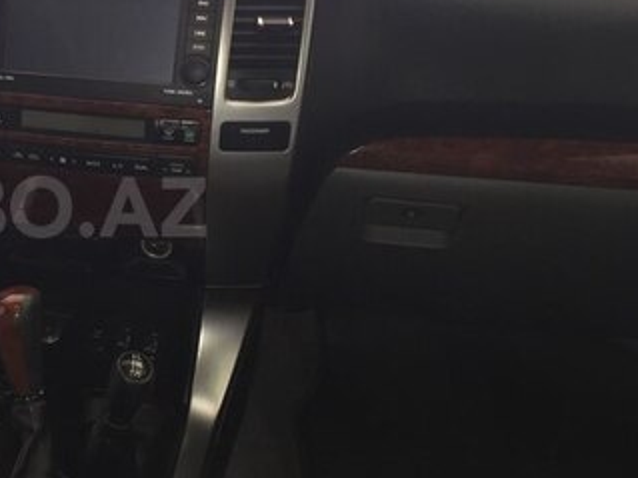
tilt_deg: -30.2
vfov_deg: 24.4
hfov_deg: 30.0
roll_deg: +0.9
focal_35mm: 60
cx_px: 2
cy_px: 207
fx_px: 1105
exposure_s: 1/33
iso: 64
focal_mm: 4.15
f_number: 2.2
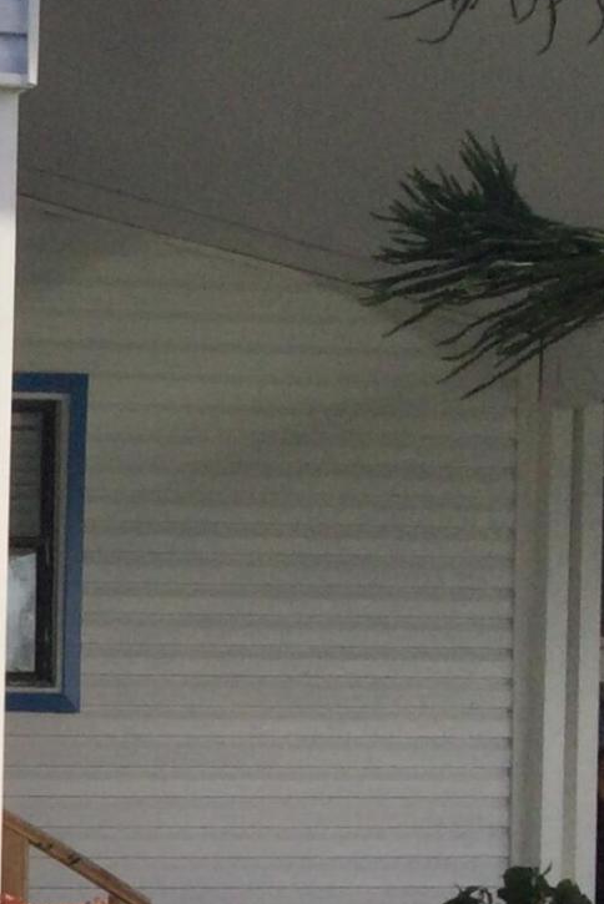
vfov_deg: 15.7
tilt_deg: -1.2
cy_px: 919
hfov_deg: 9.6
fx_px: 3218
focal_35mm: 128
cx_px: -819
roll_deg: -2.1
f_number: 2.4
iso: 25
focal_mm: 3.3
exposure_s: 1/431
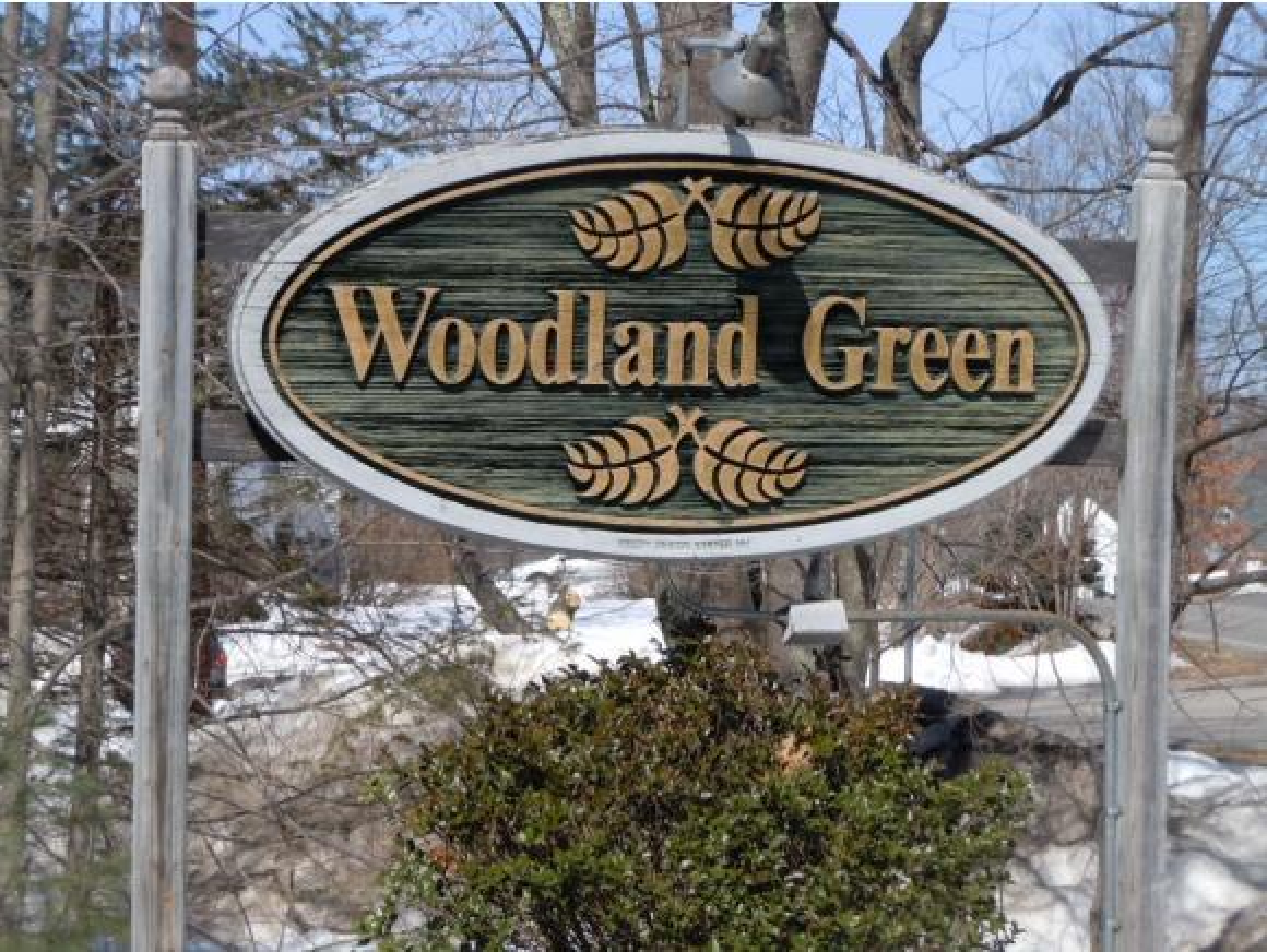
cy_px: 476
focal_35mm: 102
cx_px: 634
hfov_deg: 19.2
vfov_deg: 14.5
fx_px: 3736
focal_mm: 18.3
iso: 100
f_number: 5.4
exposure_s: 1/500
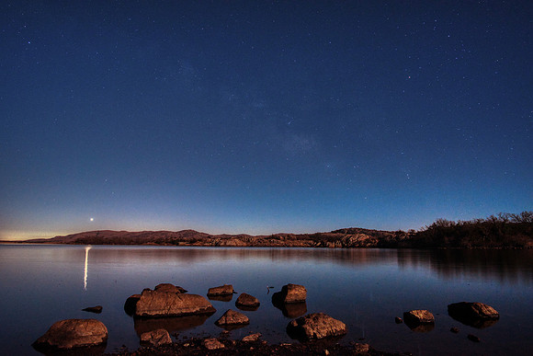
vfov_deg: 62.0
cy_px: 178
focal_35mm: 20
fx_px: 296
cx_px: 266
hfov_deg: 84.0
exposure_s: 10
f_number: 7.1
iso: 2500
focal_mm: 20
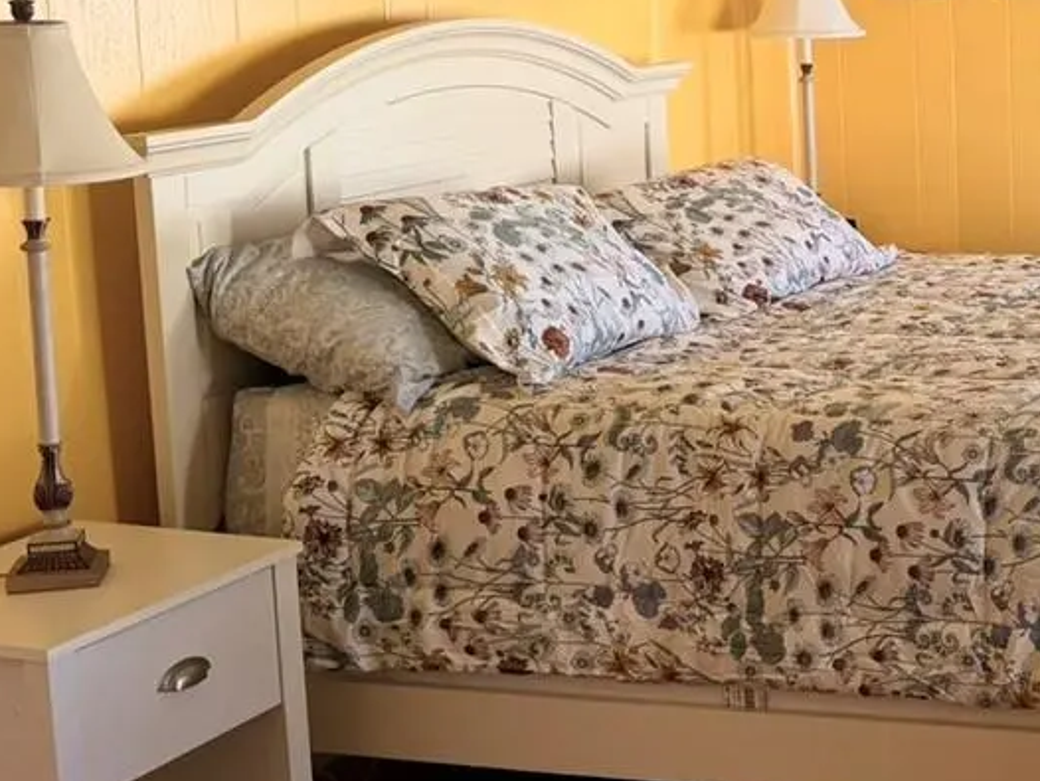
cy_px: 273
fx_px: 2194
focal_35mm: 73
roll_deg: -0.1
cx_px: 1135
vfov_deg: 20.1
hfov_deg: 24.9
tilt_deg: -8.8
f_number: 1.78
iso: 125
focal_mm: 6.76
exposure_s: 1/121
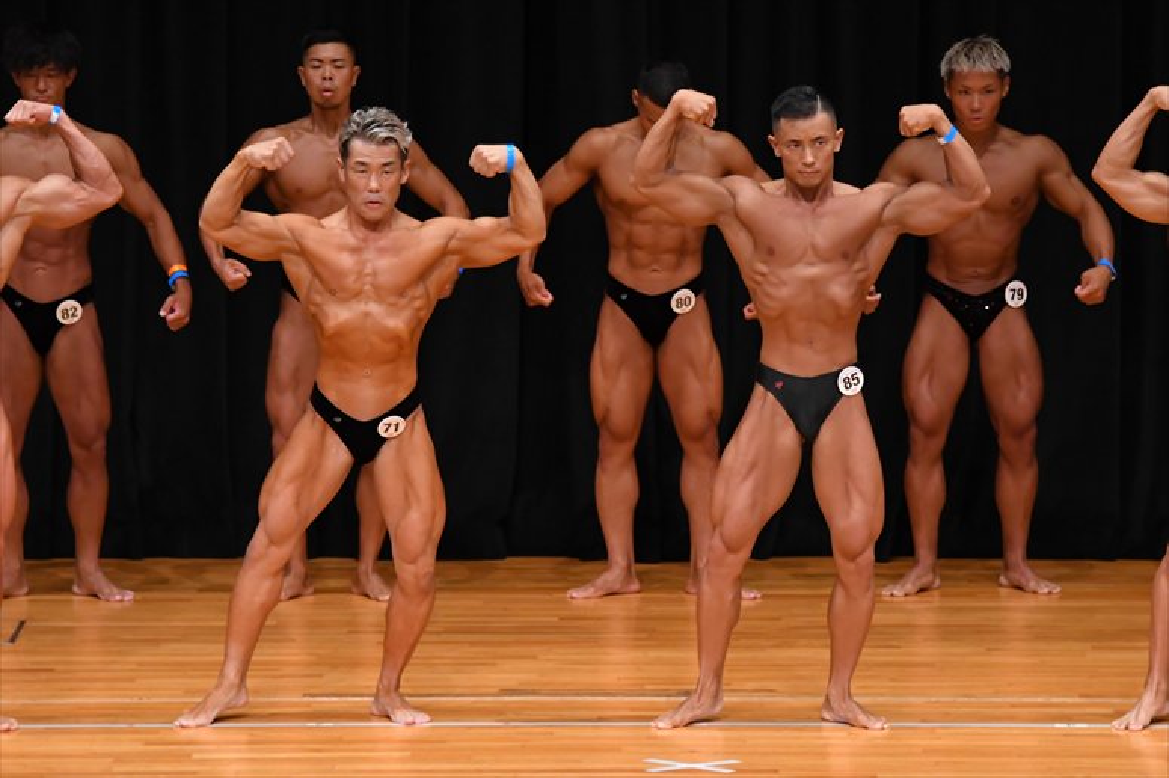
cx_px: 584
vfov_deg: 5.1
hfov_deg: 7.6
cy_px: 389
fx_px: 8763
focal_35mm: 270
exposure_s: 1/400
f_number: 5.6
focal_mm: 180
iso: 3200
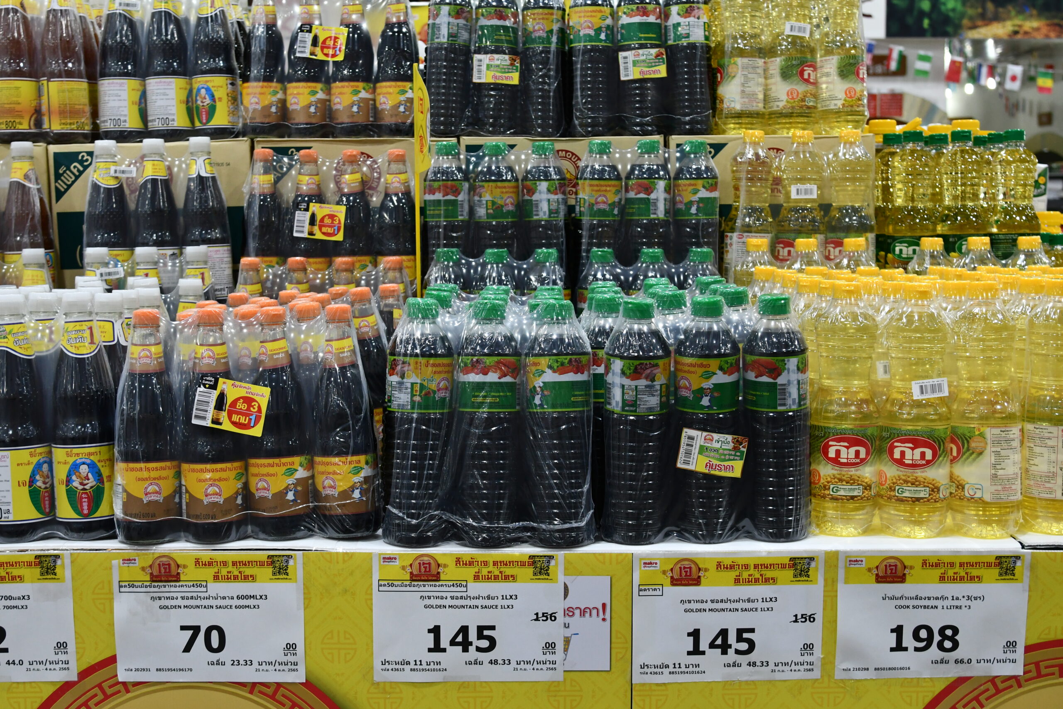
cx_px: 532
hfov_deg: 42.7
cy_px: 354
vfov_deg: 29.2
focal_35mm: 46
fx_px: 1358
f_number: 5
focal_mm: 31
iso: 1000
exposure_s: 1/100
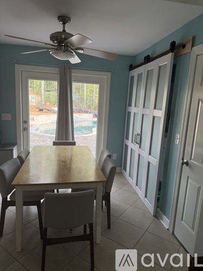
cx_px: 102
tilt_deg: -9.5
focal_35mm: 24
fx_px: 188
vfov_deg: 71.6
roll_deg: -3.2
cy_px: 136
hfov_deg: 56.8
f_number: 1.78
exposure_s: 1/116
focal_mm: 6.76
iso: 200
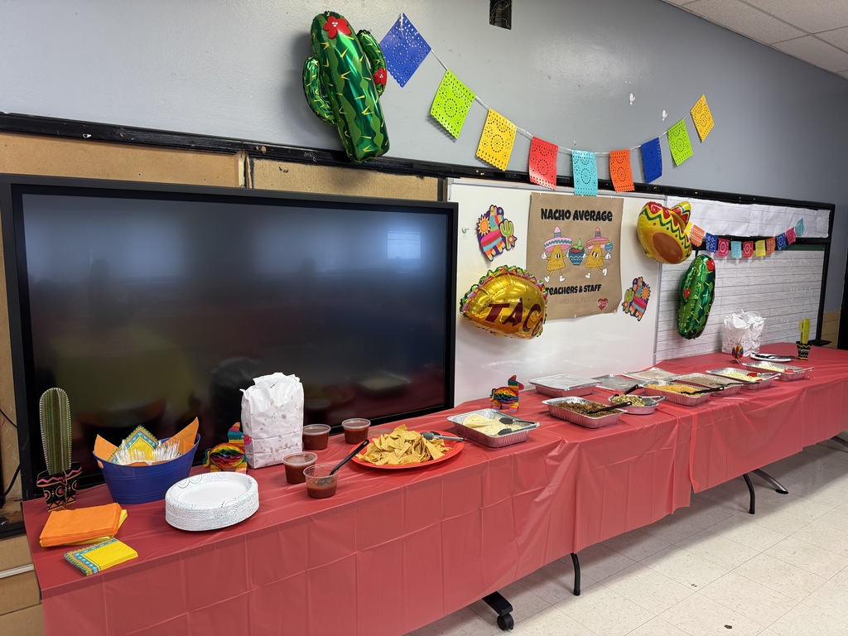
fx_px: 588
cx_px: 424
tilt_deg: -7.9
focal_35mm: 24
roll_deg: -0.7
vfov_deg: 56.8
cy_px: 318
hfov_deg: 71.6
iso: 200
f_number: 1.78
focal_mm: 6.76
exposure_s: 1/120
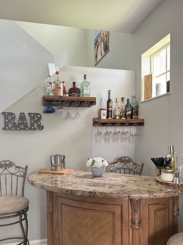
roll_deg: +0.9
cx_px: 94
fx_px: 204
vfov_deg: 61.2
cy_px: 146
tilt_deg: -2.9
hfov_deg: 48.2
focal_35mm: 29
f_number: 1.78
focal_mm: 6.76
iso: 400
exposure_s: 1/60
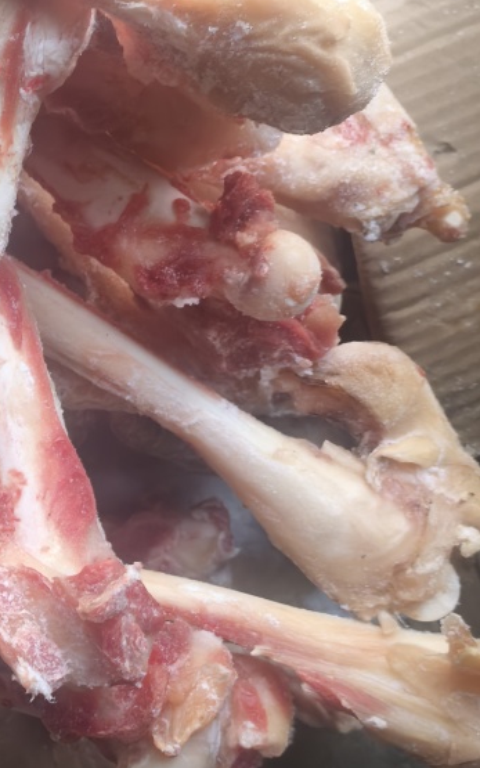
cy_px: 295
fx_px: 1151
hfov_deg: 22.0
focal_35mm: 55
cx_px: -72
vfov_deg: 36.7
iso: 320
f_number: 2
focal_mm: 5.75
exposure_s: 1/33.3
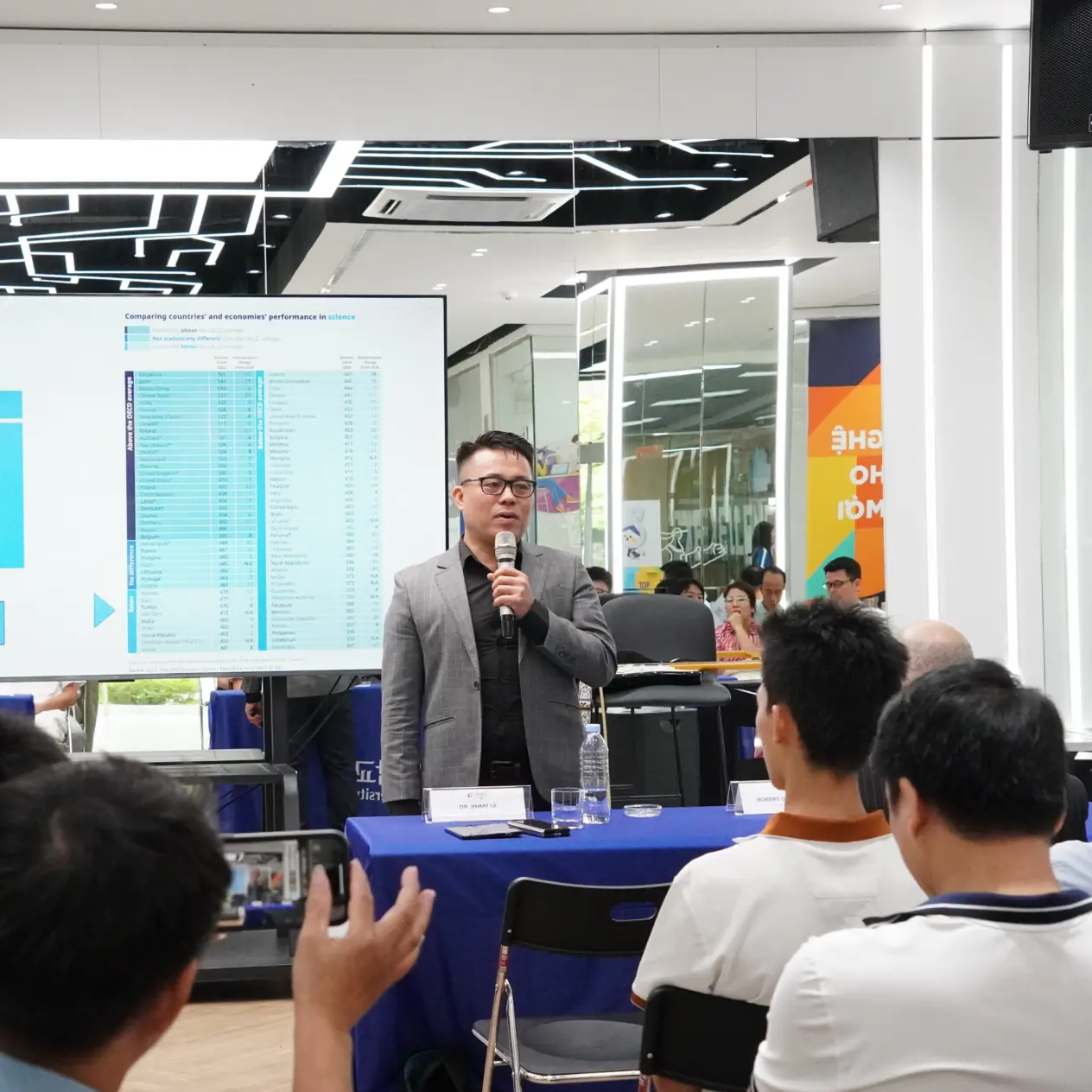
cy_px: 548
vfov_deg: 24.2
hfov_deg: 24.1
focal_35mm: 71
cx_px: 395
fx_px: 2550
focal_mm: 36.9
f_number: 6.3
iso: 6400
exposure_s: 1/500
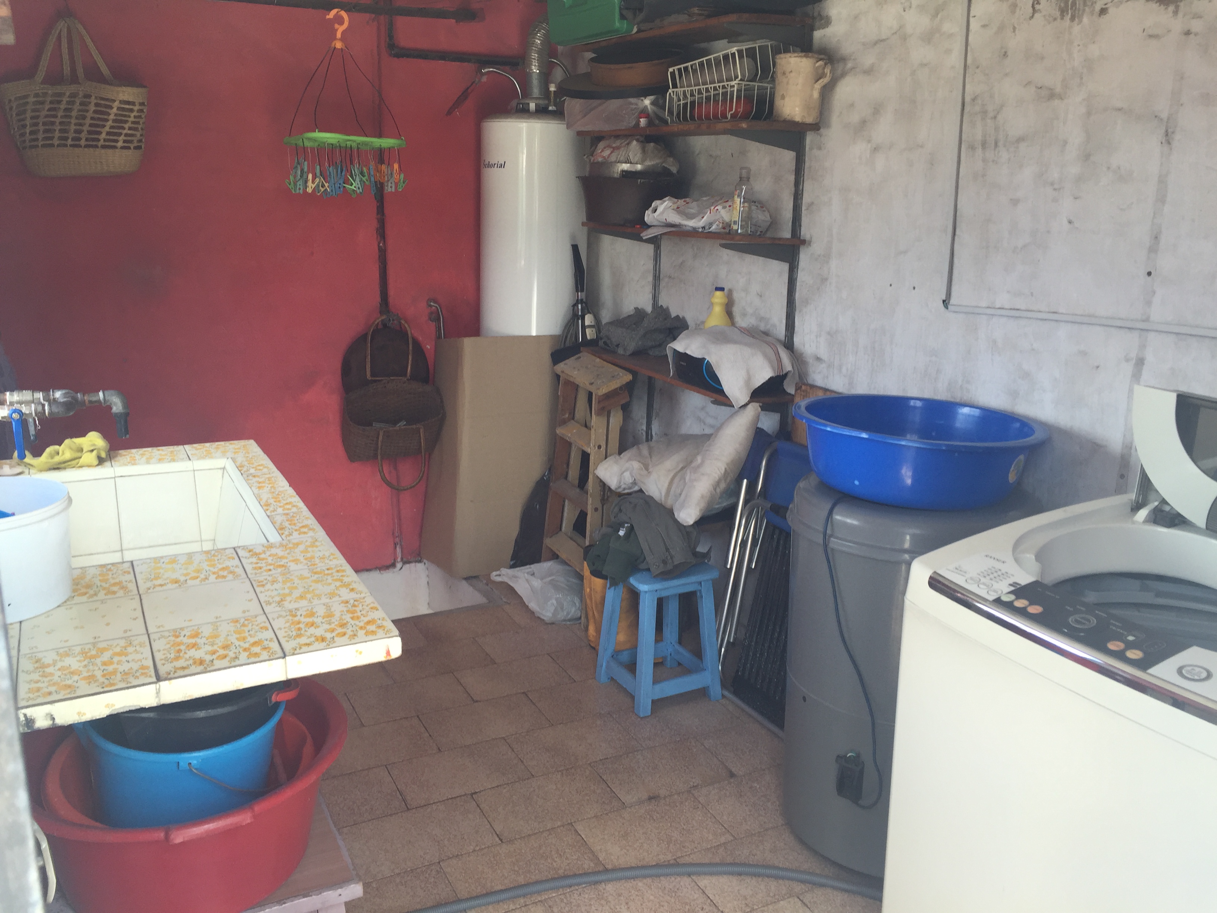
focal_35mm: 29
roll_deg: -0.5
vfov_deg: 48.2
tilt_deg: -13.6
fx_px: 1020
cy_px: 456
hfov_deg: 61.7
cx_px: 608
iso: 32
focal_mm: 4.15
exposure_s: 1/137
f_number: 2.2
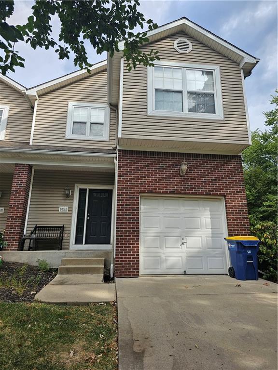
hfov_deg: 58.9
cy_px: 185
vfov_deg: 73.9
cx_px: 139
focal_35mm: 23
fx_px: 246
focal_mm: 6.3
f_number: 1.7
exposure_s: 1/218
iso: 10
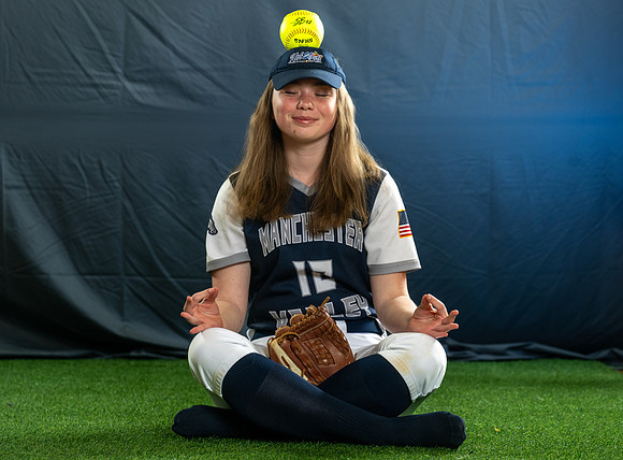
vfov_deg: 10.8
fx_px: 2424
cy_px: 218
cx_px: 311
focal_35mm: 135
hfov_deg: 14.6
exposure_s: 1/200
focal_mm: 115
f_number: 5.6
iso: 400
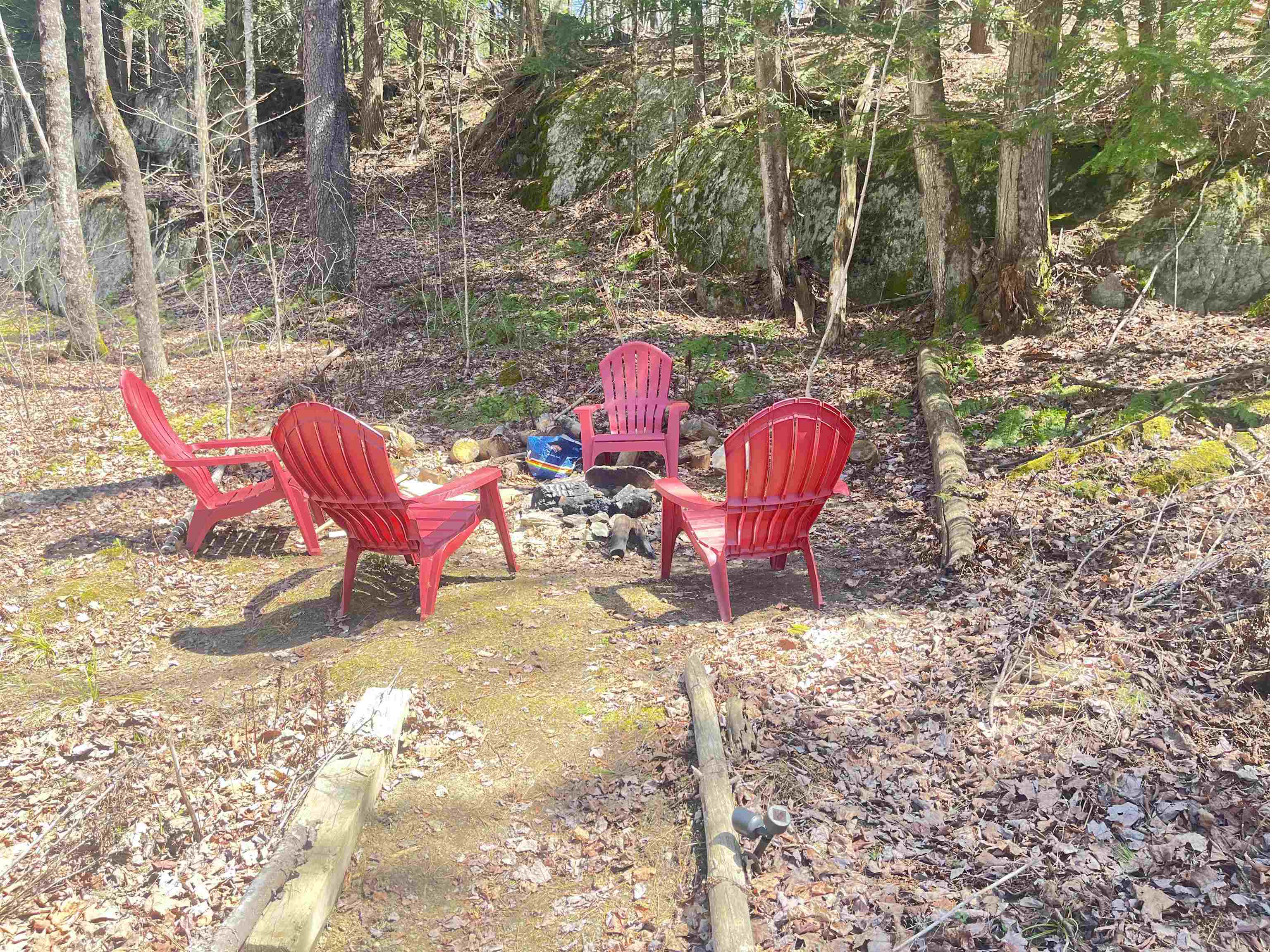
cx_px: 635
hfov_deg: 67.3
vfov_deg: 53.1
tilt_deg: -5.6
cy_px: 476
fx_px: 954
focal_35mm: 26
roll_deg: -0.9
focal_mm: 5.1
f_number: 1.6
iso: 64
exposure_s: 1/153
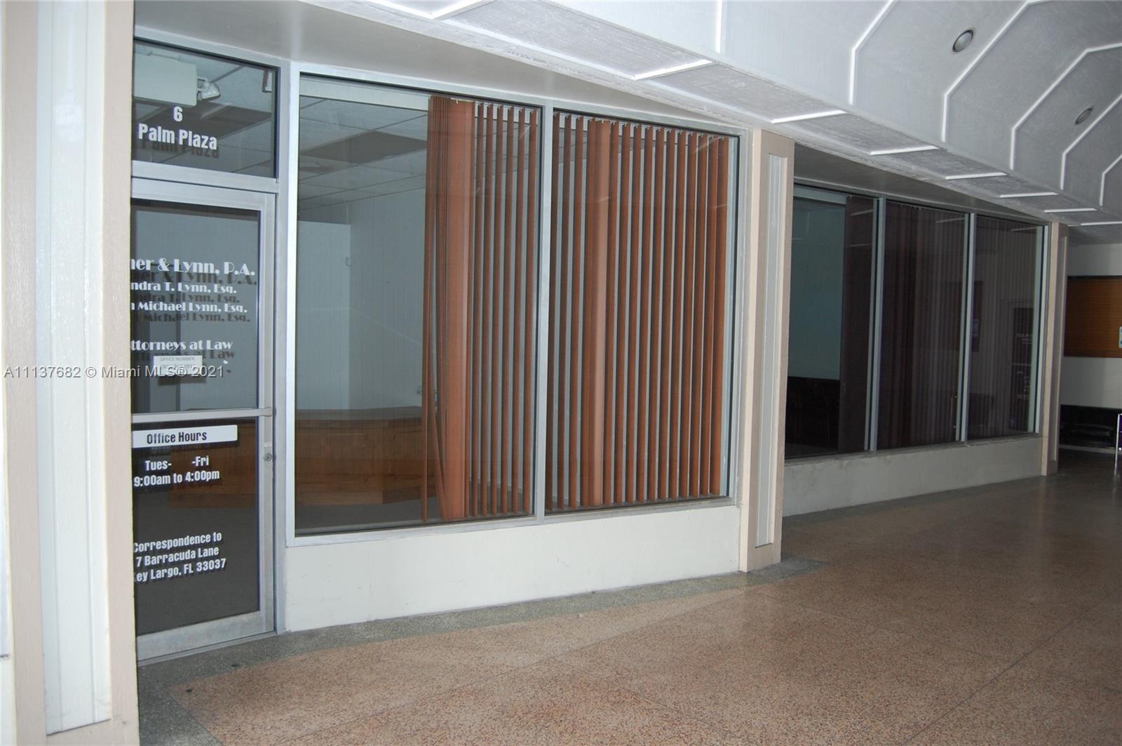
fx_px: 841
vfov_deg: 47.8
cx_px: 561
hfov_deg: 67.4
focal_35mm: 27
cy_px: 373
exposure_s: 1/60
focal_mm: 18
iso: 400
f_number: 3.5
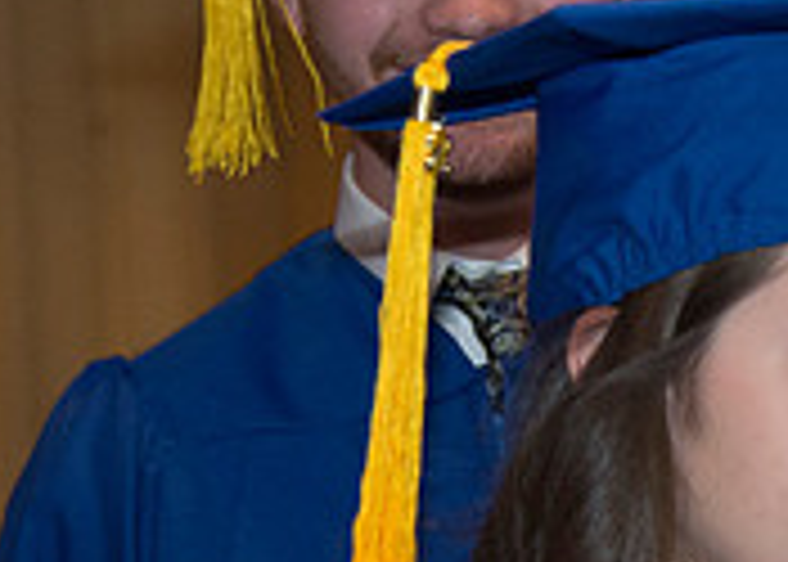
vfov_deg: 4.0
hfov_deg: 5.5
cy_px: 614
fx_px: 8146
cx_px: 1010
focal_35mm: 364
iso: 2000
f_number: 5
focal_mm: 85
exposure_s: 1/80
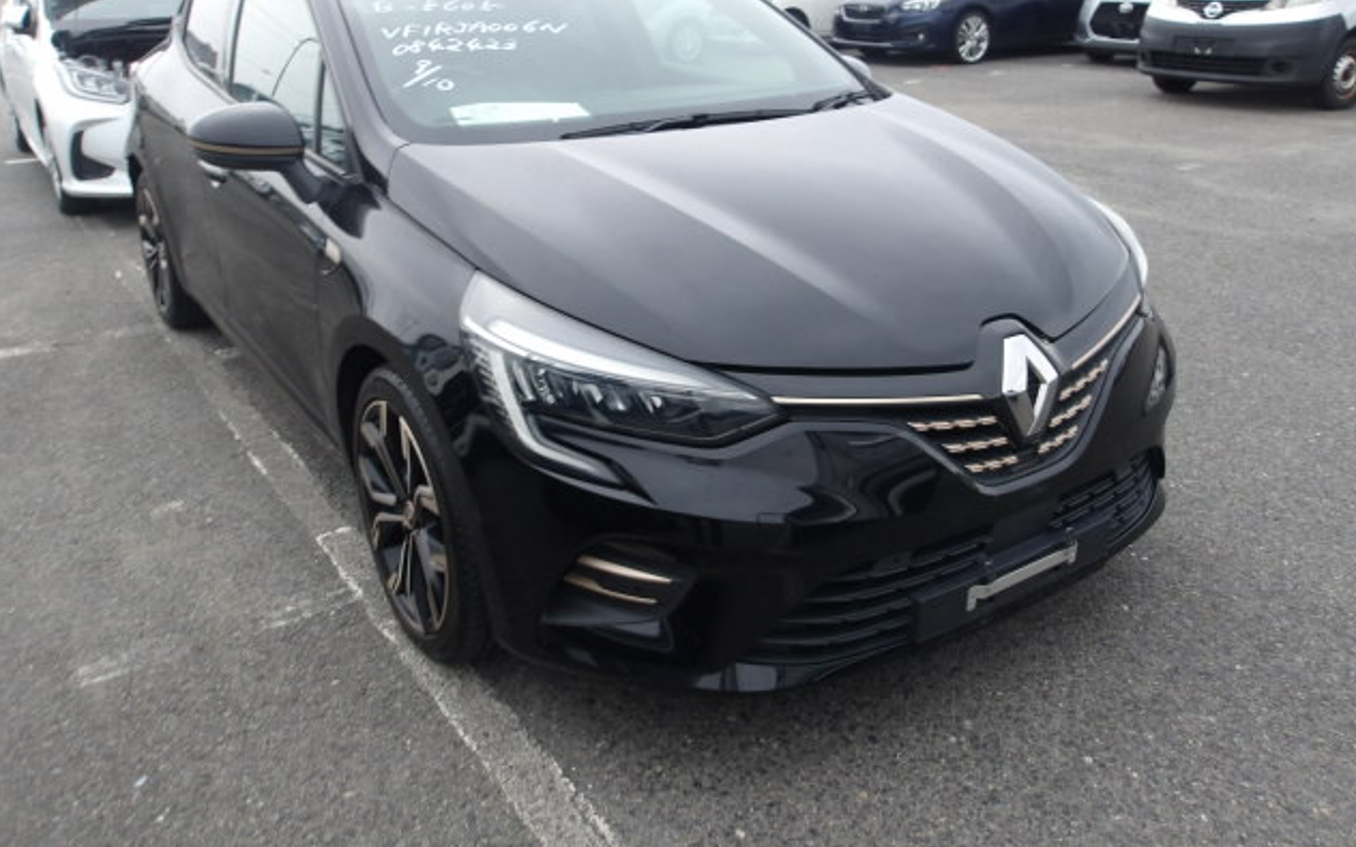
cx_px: 684
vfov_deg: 42.9
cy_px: 339
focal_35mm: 29
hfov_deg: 64.6
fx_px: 1072
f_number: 10.4
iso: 248
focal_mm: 4.9
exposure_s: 1/60
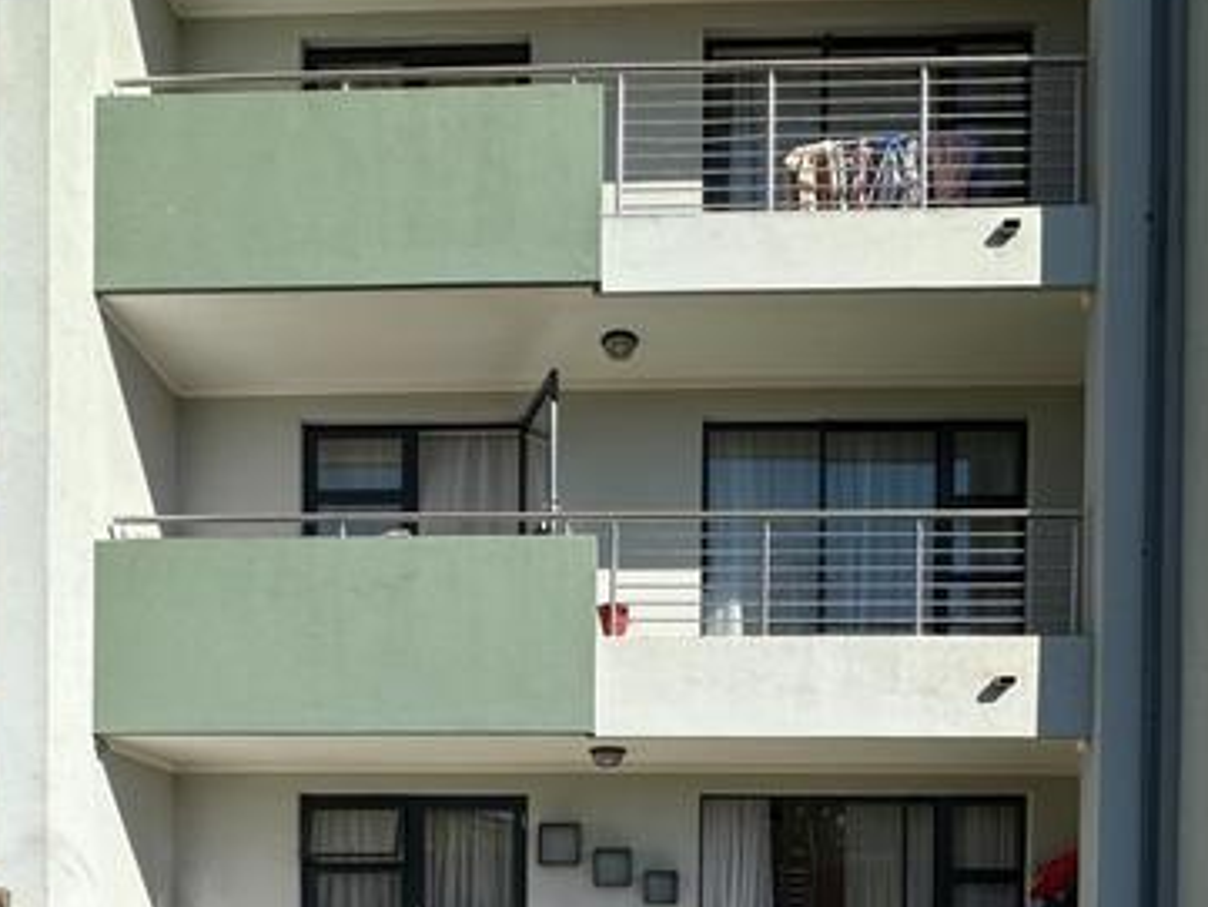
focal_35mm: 31
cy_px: 954
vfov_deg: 38.9
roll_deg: -0.5
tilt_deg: +0.3
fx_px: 1082
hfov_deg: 58.3
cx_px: 596
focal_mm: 2.22
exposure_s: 1/2053
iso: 40
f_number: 2.2
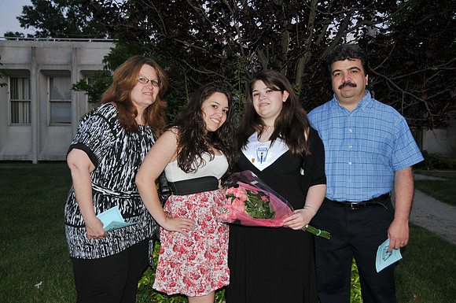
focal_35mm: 36
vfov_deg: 36.8
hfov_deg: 53.2
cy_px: 152
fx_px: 455
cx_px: 228
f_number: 3.8
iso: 200
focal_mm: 24
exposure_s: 1/60
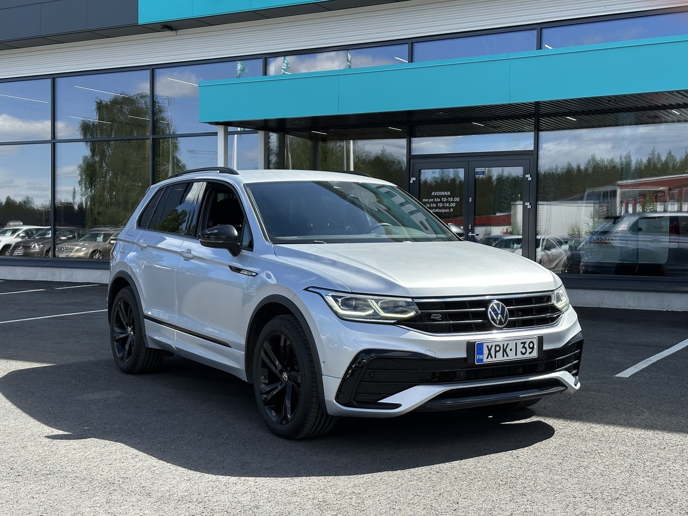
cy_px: 258
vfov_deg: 30.3
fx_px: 954
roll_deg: -1.0
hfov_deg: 39.7
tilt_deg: -1.4
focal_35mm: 48
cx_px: 344
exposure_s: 1/2410
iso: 64
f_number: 1.78
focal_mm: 6.86
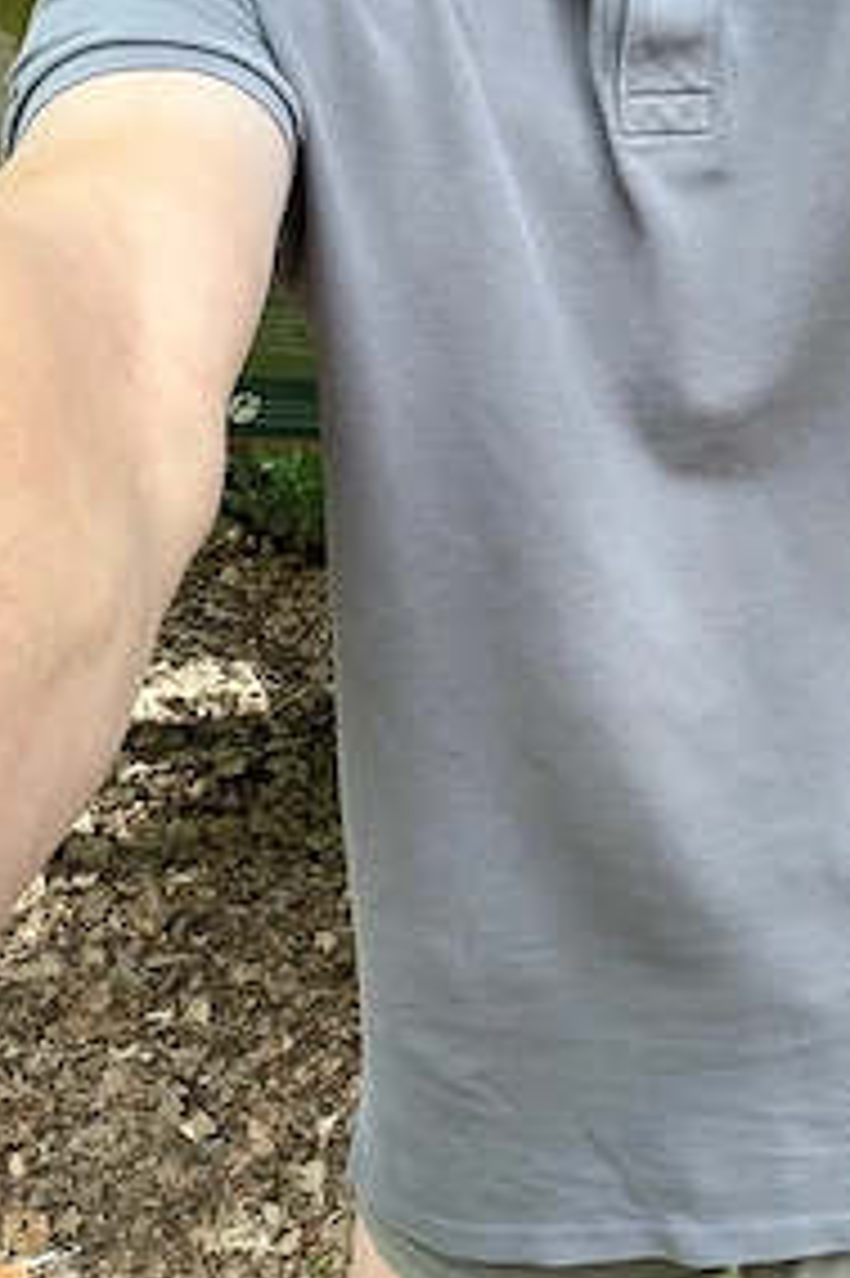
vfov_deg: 44.5
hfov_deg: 30.5
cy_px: 644
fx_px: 1560
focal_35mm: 44
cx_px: 441
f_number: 2.2
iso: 100
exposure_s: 1/121
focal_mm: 2.71
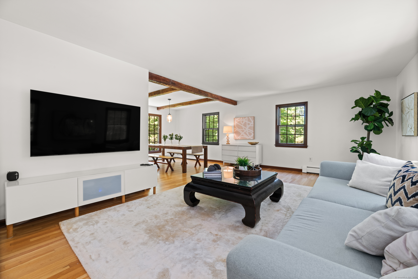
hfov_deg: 104.3
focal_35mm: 14
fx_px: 163
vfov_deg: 81.2
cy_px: 140
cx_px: 209
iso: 250
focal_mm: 14
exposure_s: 1
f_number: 11
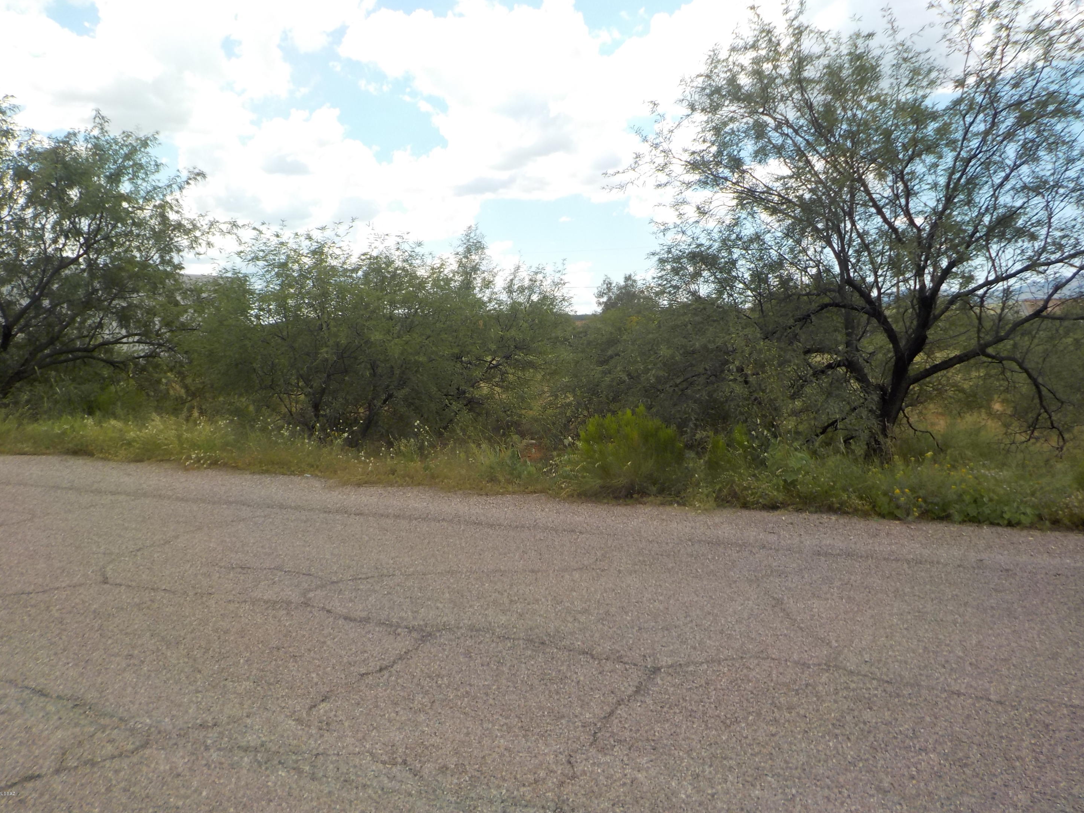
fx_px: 971
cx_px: 540
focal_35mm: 31
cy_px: 400
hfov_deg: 58.4
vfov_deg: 45.4
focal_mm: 4.1
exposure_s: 1/800
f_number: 3.3
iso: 125
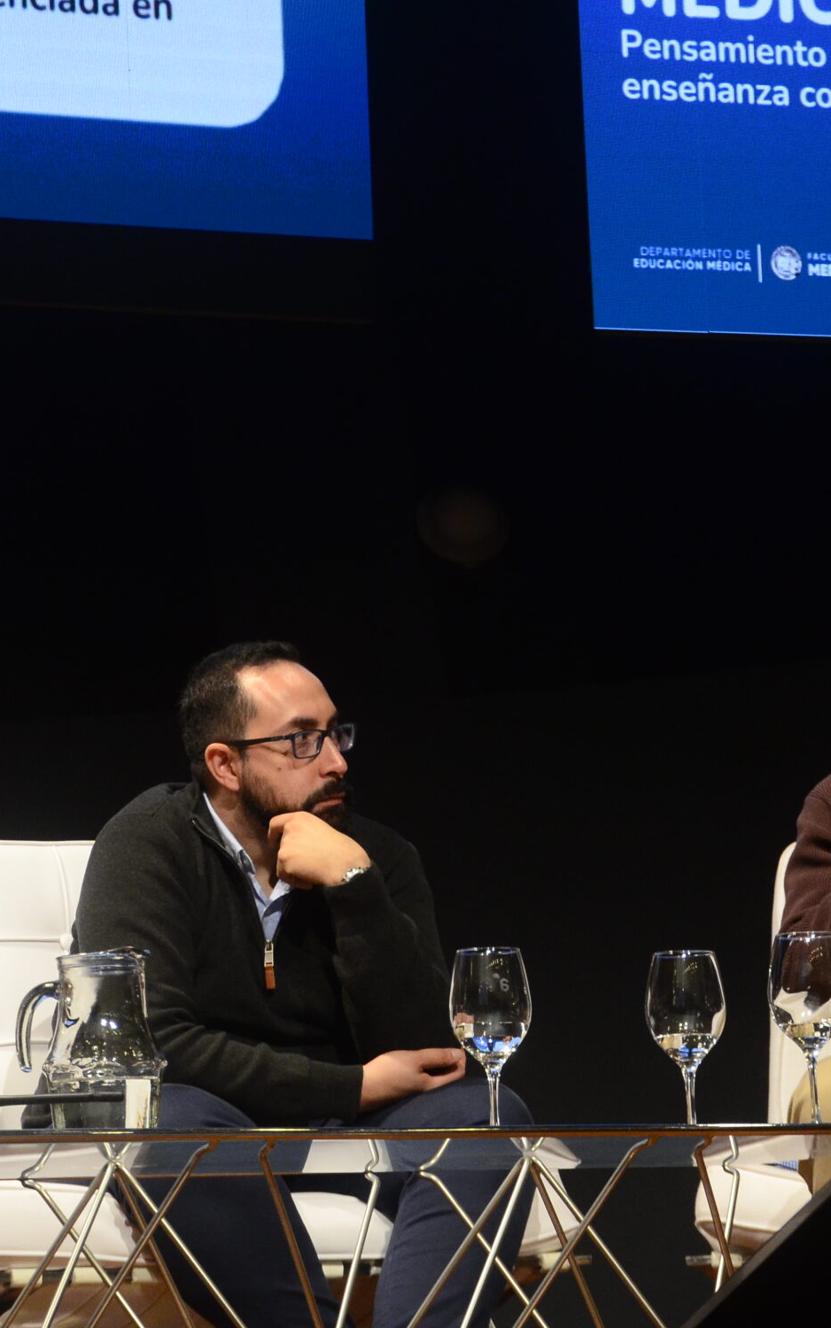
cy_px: 738
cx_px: 384
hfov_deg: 8.7
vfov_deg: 13.9
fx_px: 5470
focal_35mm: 151
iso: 1600
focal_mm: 58
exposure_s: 1/100
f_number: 5.6
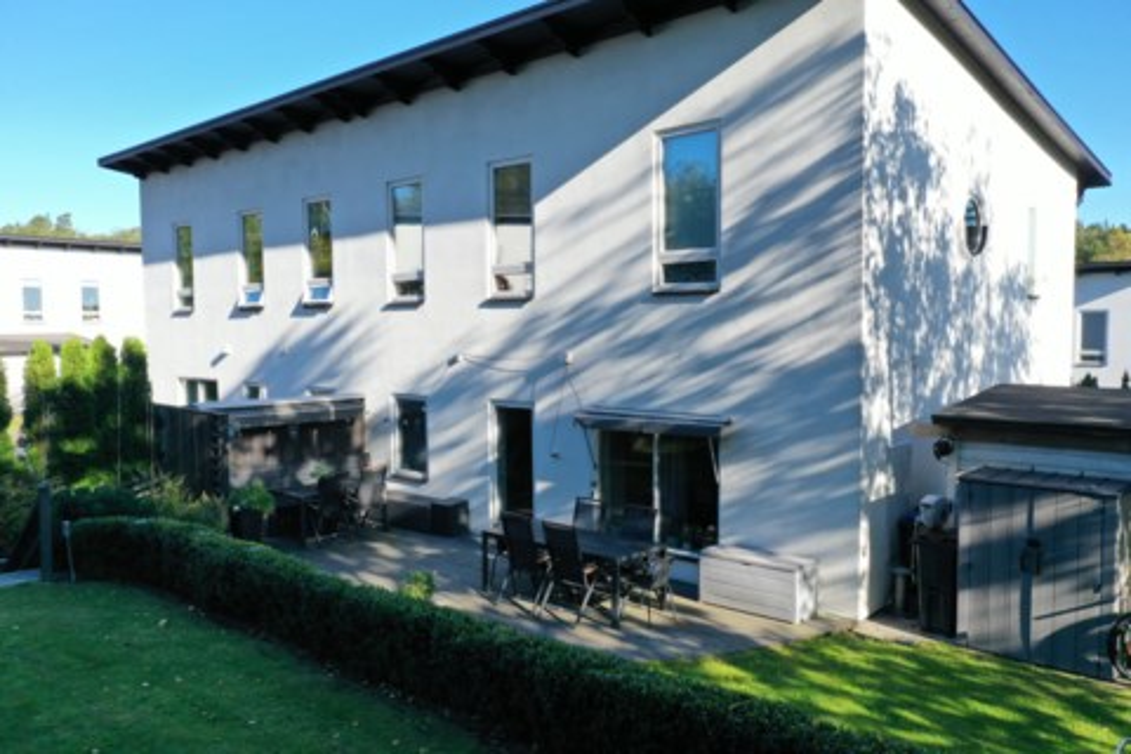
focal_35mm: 28
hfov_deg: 65.5
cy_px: 377
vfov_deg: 46.4
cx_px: 566
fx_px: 880
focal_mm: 10.26
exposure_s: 1/160
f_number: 6.3
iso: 100
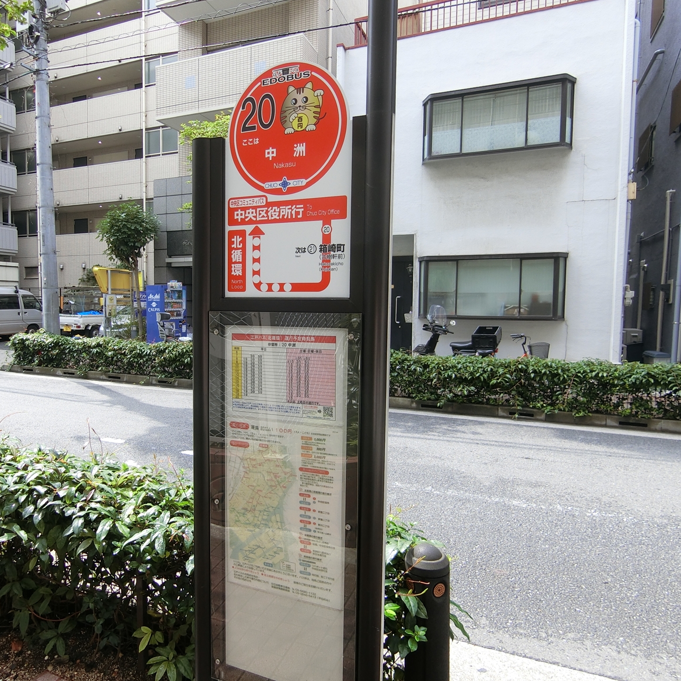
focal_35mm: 23
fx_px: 512
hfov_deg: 66.6
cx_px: 273
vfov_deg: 67.3
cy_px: 344
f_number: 2.7
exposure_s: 1/200
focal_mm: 4.06
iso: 80
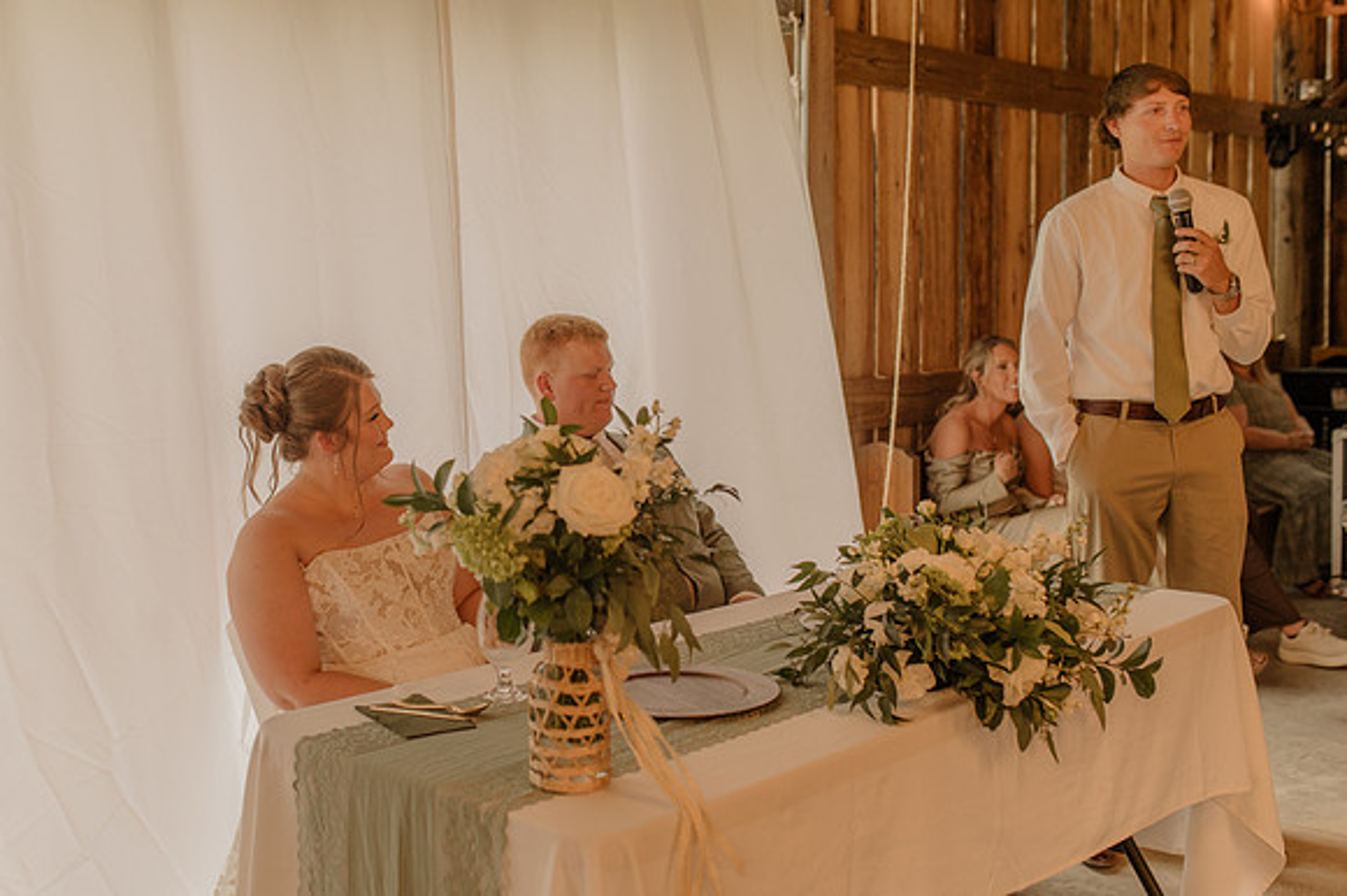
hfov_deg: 46.7
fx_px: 1555
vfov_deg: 32.1
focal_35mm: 42
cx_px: 566
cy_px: 385
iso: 640
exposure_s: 1/200
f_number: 2.5
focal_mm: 35
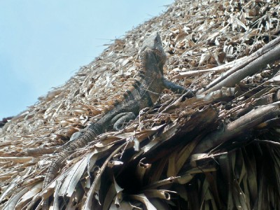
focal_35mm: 105
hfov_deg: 18.7
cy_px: 105
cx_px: 140
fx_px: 849
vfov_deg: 14.1
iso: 125
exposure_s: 1/250
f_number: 5.7
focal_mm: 18.8
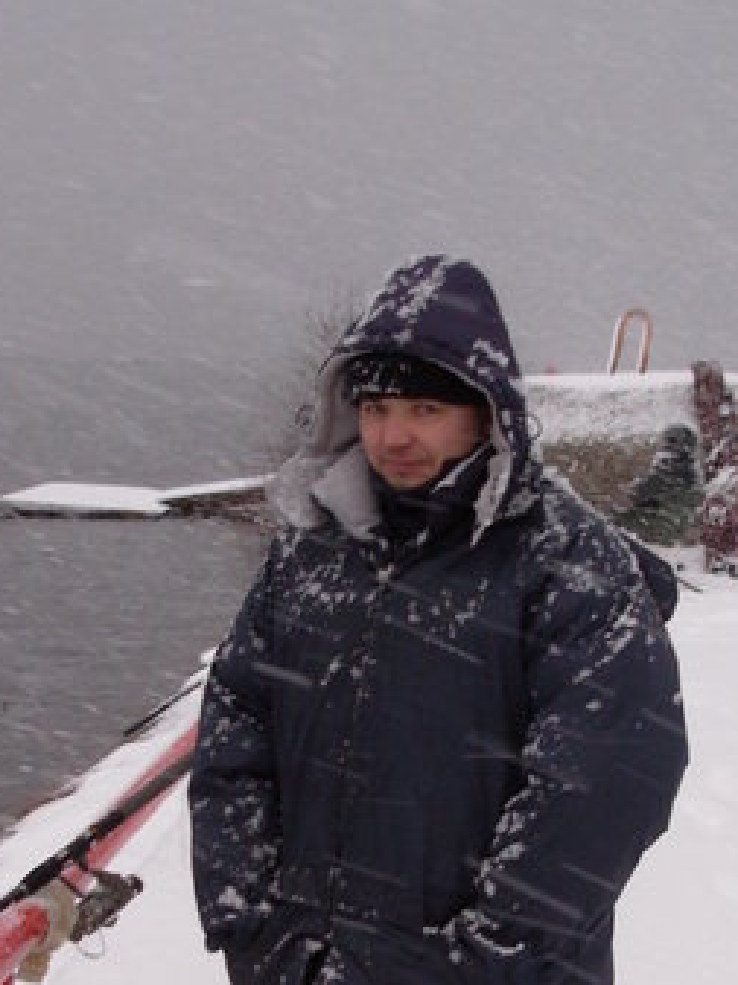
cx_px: 458
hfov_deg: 16.4
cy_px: 778
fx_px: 2562
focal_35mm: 90
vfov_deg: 21.5
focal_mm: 6.3
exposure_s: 1/37
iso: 50
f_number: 2.9
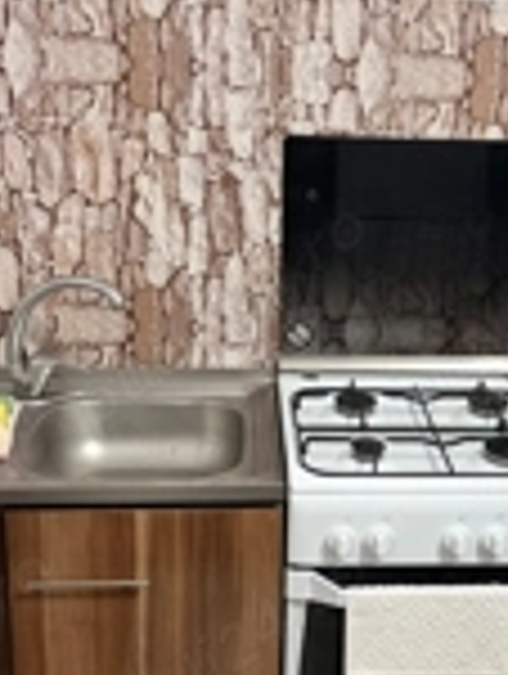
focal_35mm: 64
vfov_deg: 30.2
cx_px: 378
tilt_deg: -21.5
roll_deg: -3.1
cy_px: 392
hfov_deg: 22.8
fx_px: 1249
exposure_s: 1/50
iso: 250
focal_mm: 6.76
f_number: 1.78
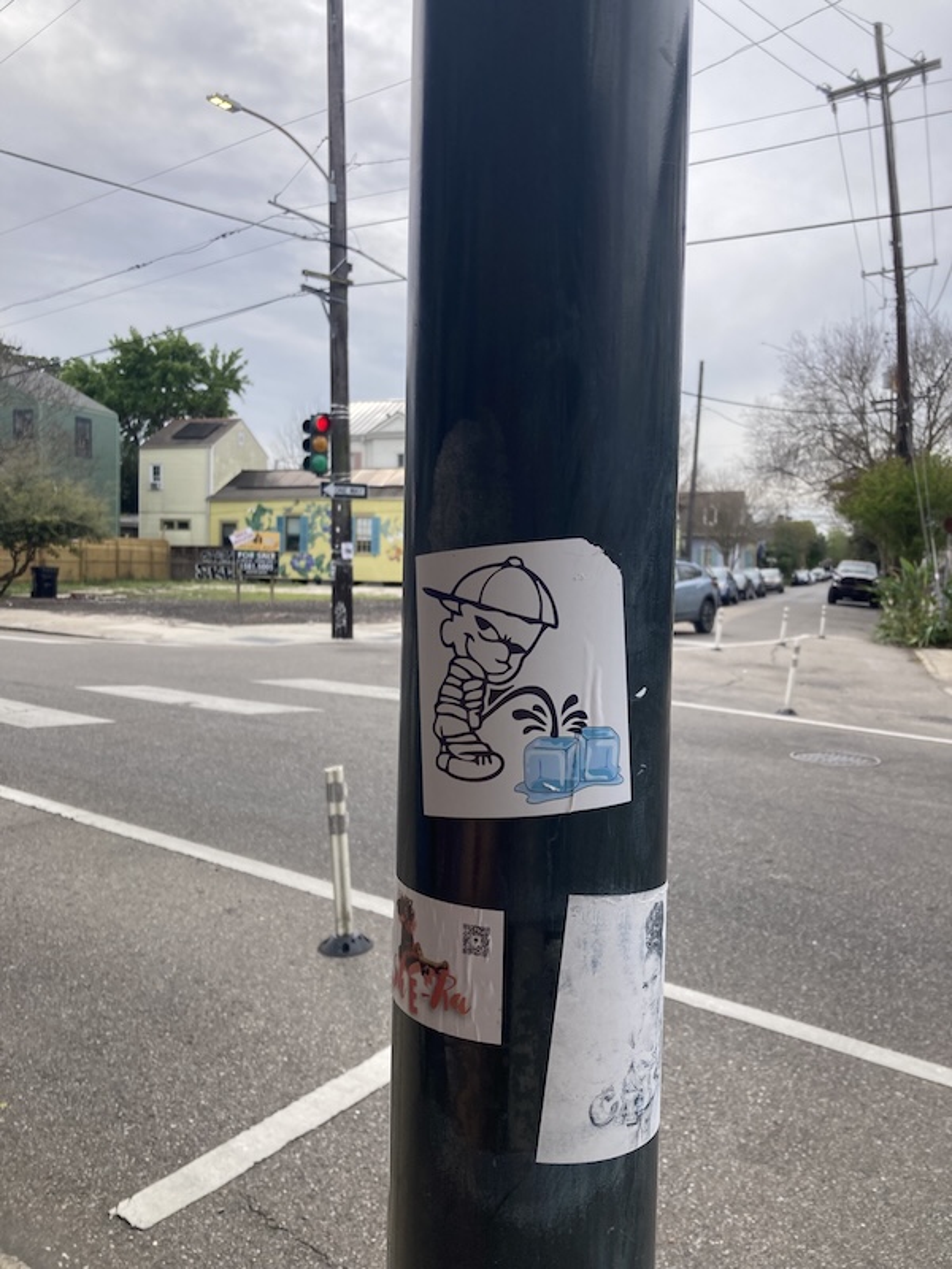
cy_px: 634
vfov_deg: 63.4
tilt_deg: -0.4
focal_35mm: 28
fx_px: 1027
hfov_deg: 49.7
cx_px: 476
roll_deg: -2.0
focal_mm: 3.99
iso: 20
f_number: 1.8
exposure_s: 1/1297
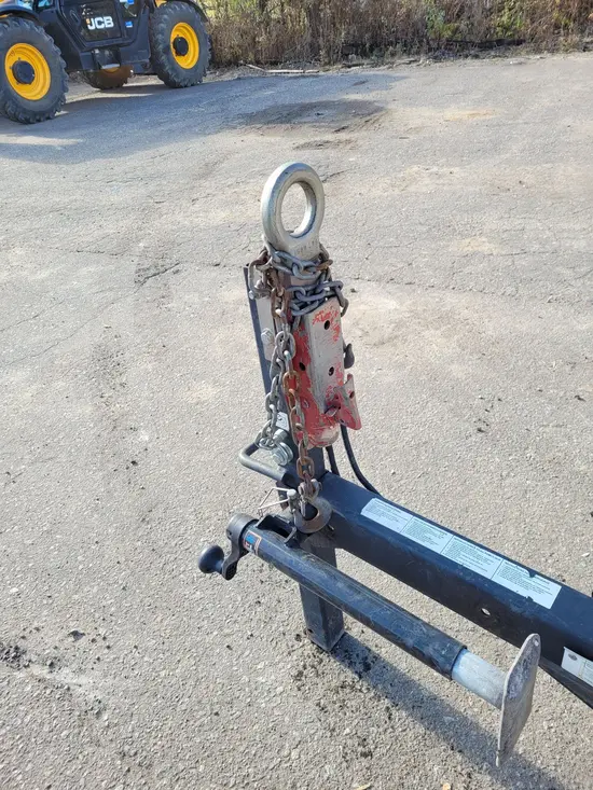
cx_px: 296
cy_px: 395
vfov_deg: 67.3
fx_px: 594
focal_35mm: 26
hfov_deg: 53.1
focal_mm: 5.4
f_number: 1.8
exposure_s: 1/400
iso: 40
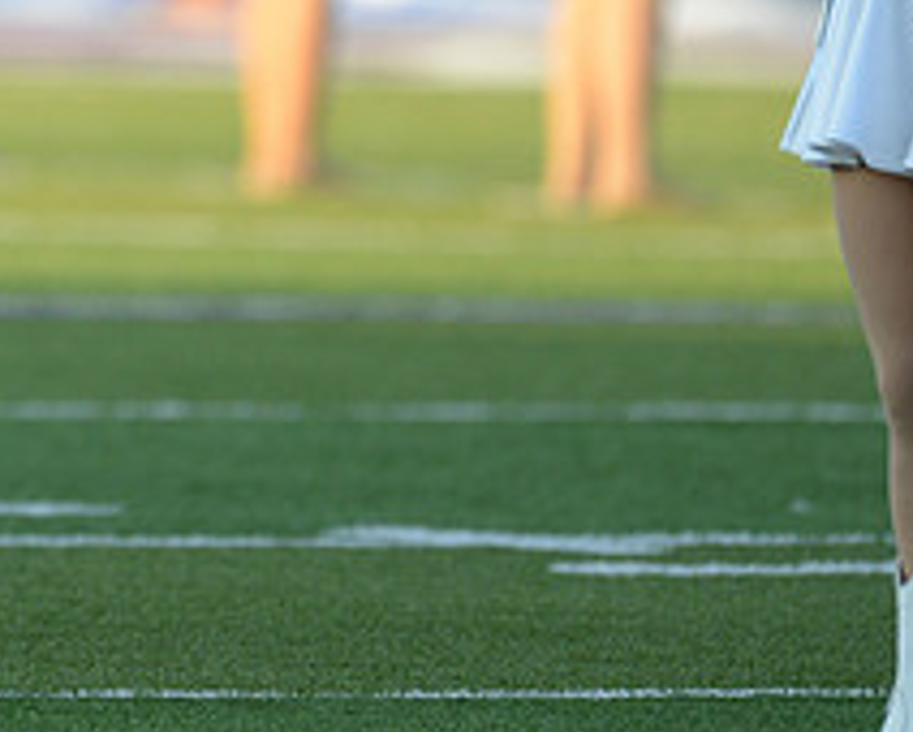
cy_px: -84
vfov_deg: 1.1
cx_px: -293
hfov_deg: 1.4
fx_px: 38216
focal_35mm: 1413
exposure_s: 1/1600
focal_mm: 550
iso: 800
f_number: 4
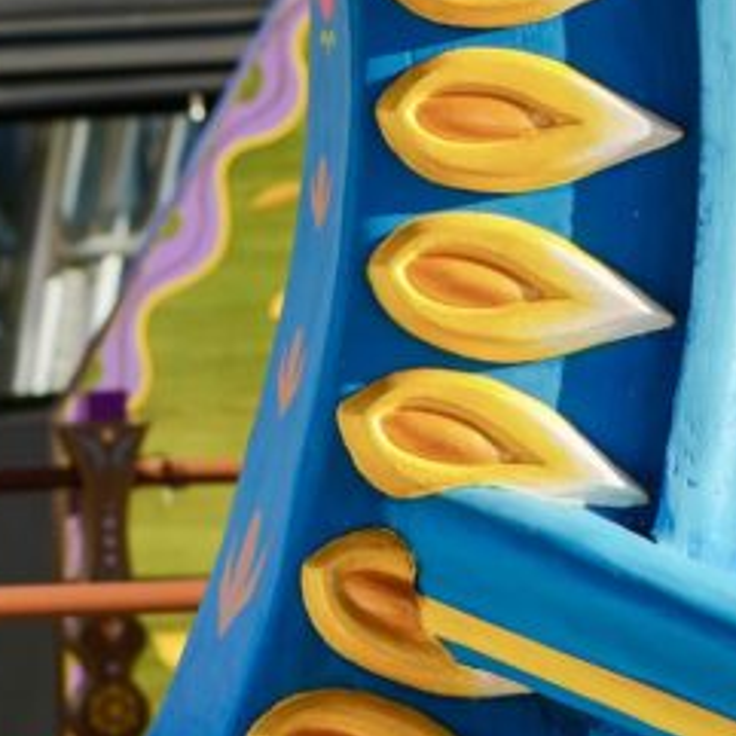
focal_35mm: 394
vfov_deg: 4.4
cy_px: -3
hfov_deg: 4.4
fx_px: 9478
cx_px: 1029
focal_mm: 109
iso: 500
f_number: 5.6
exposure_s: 1/1250
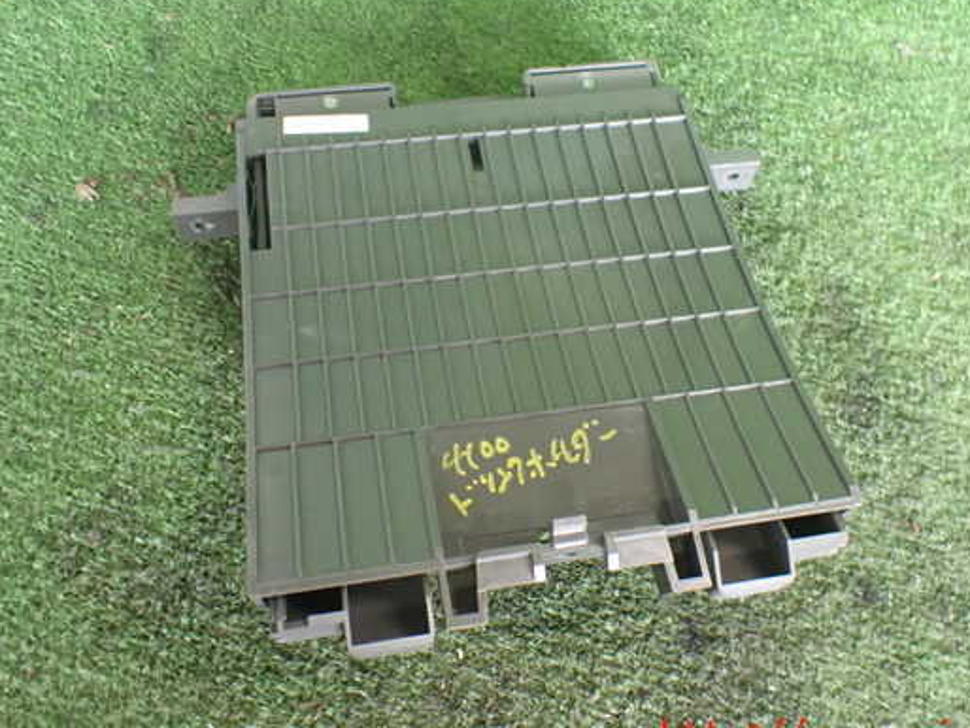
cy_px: 338
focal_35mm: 35
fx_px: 981
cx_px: 521
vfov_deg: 40.7
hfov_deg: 52.6
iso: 800
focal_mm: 5.4
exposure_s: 1/100
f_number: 2.3
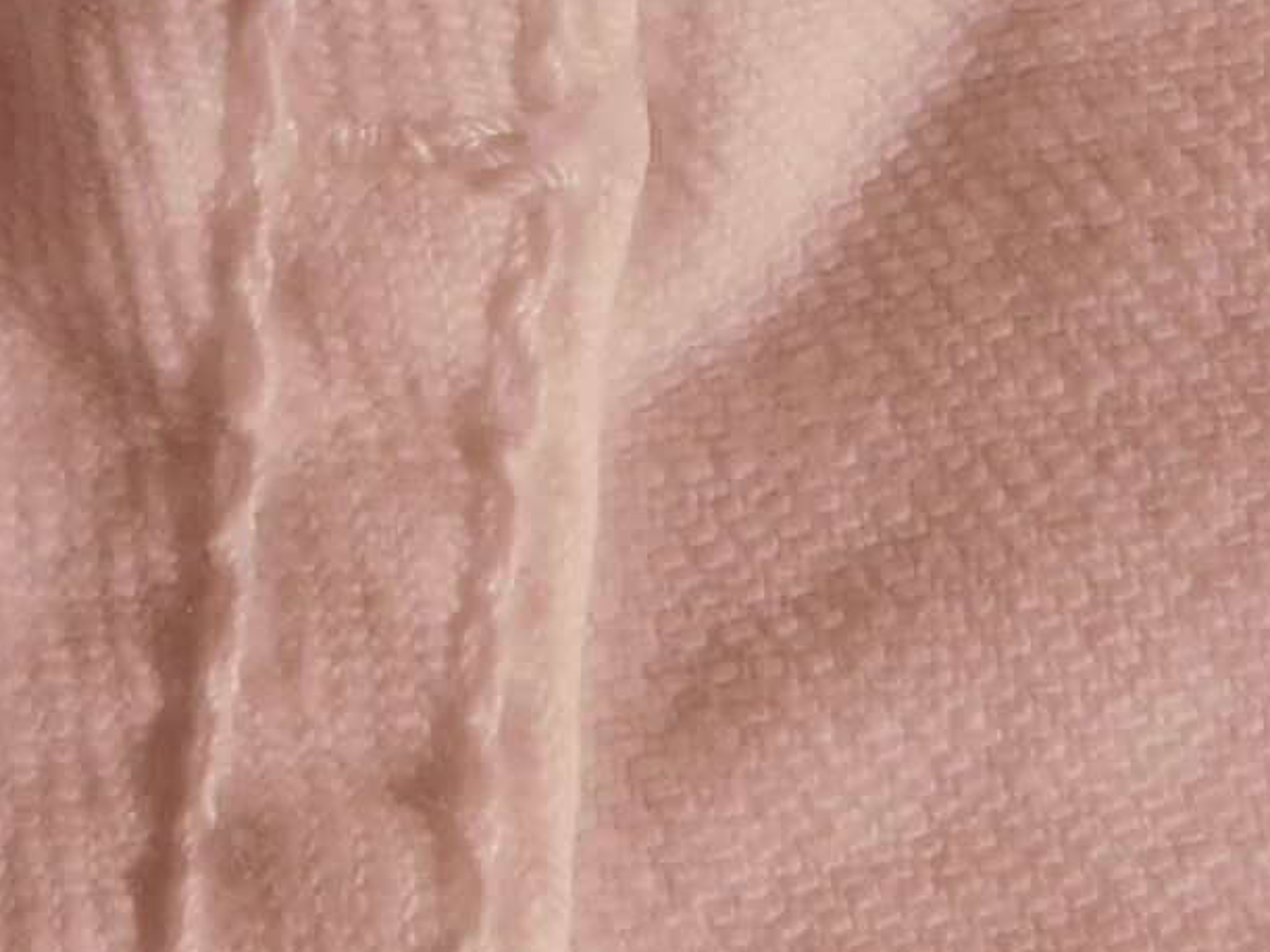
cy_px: -554
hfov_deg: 15.6
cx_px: 514
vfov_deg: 11.2
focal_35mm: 126
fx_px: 4621
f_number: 3.2
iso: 125
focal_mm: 5.3
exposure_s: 1/250
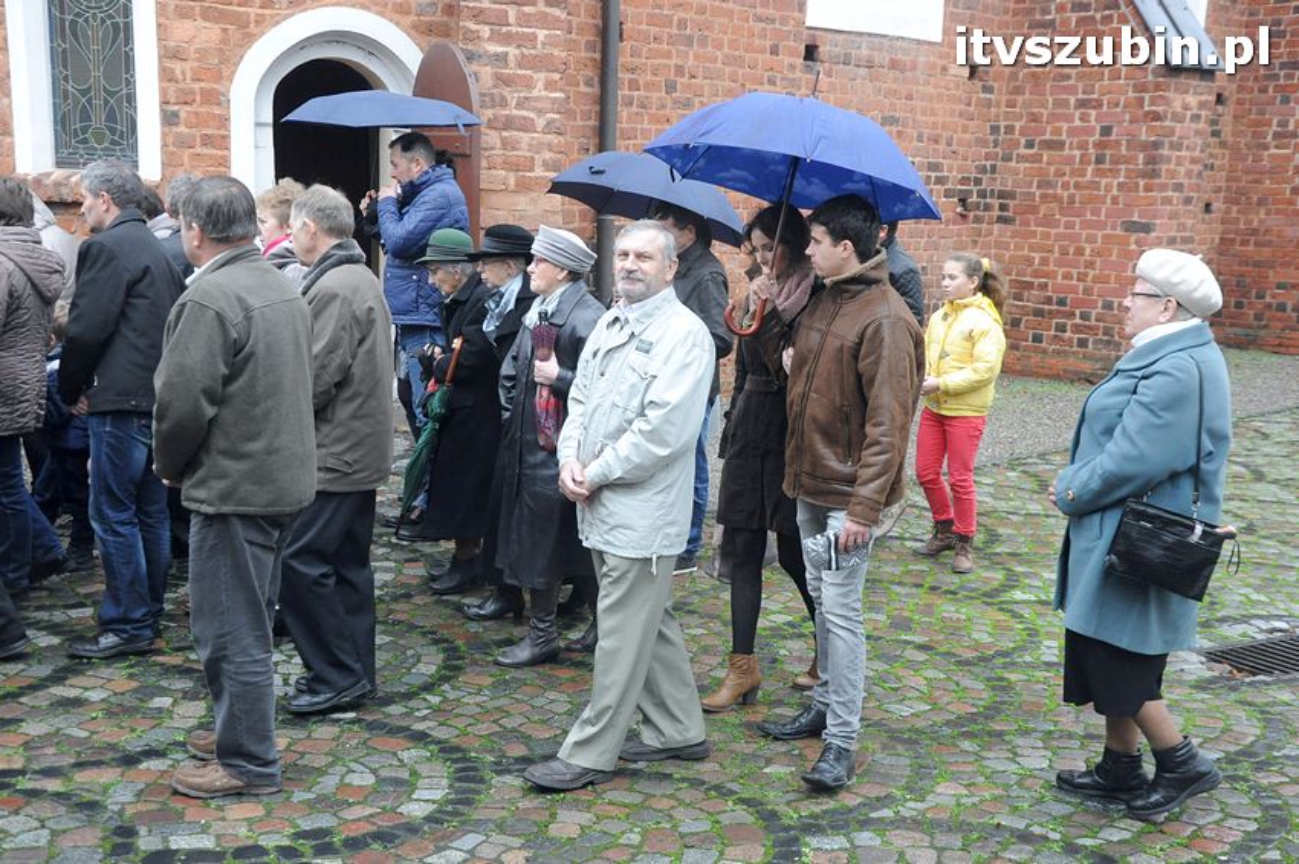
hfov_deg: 43.6
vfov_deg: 29.8
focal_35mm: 45
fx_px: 1622
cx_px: 650
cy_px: 432
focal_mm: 30
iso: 1600
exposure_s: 1/160
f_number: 6.3
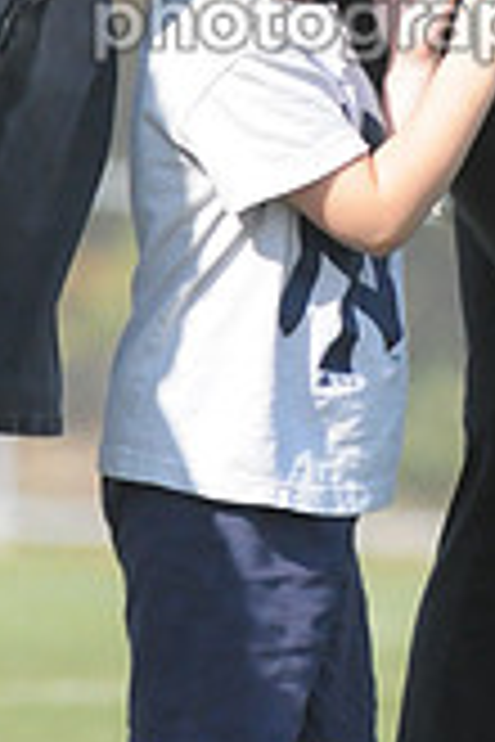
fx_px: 21696
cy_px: -193
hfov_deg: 1.3
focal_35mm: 1052
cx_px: 668
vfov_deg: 2.0
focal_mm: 200
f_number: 4
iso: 1600
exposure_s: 1/6400
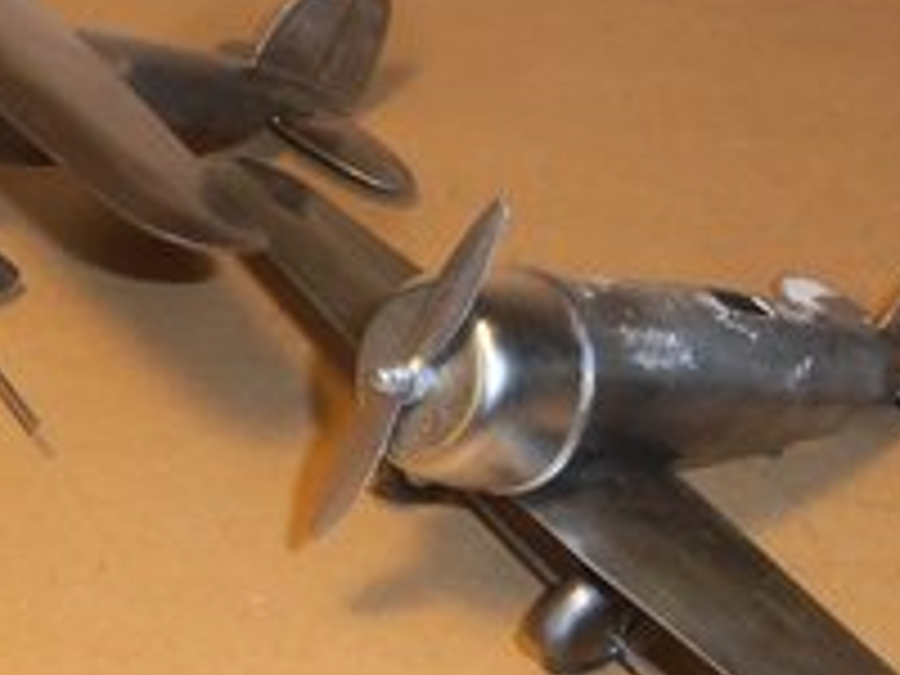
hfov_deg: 26.1
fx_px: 1924
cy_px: 468
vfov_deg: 19.8
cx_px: 243
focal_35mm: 74
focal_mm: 6.61
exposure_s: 1/40
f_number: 3.9
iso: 125
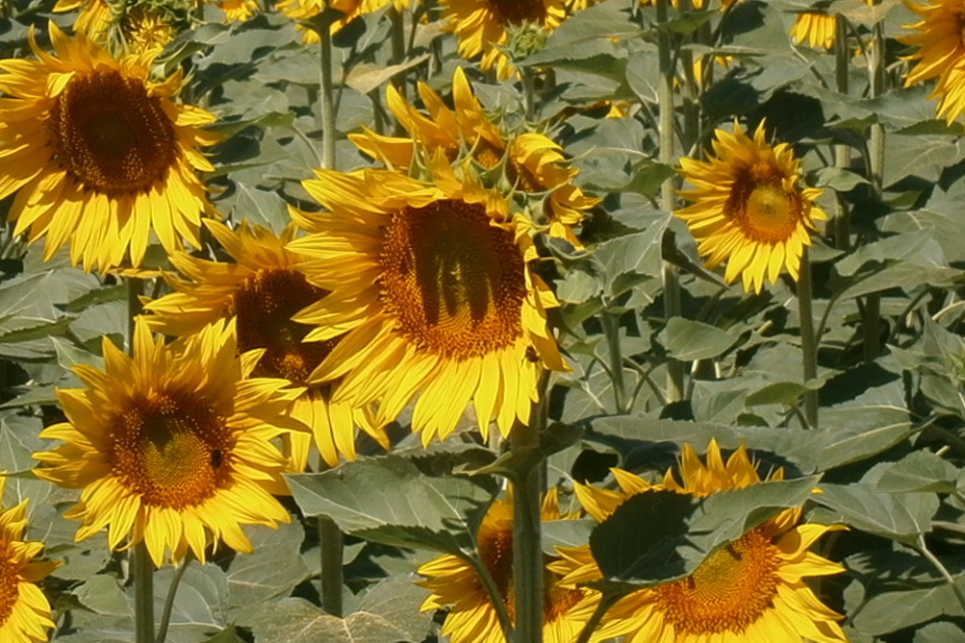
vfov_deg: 5.0
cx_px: 391
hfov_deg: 7.5
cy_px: 90
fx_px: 7399
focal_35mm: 276
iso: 80
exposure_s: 1/400
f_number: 6.5
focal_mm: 23.5
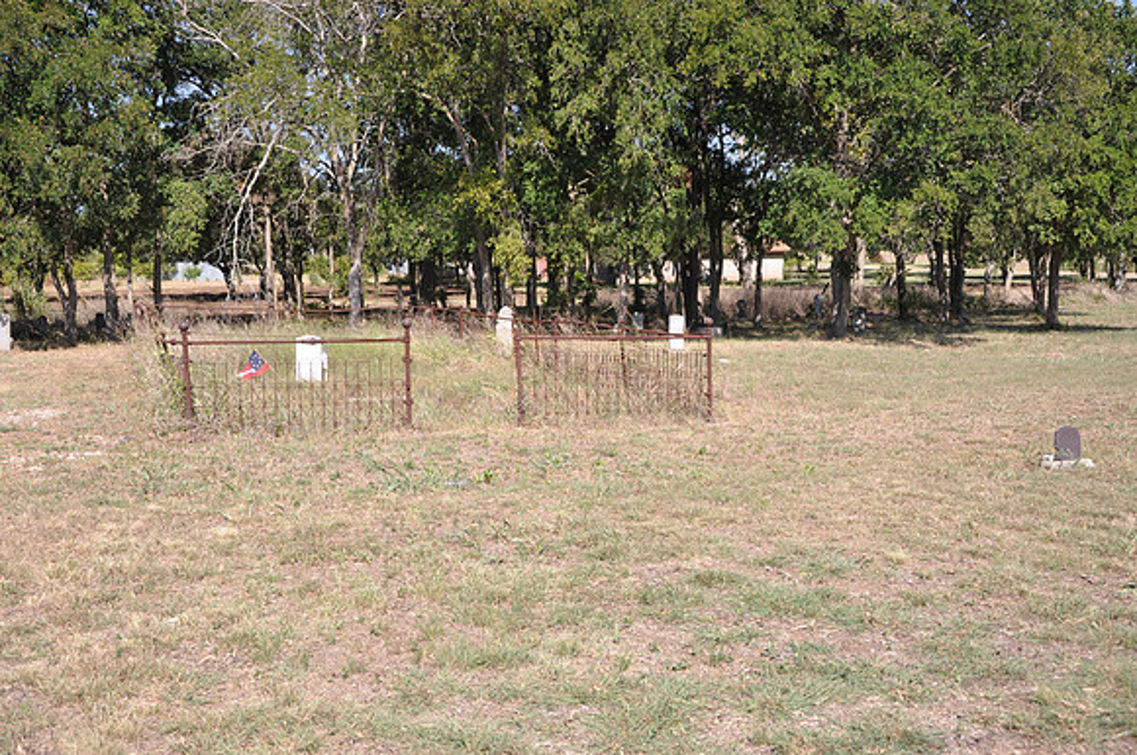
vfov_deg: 29.8
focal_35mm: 45
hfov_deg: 43.7
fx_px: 1419
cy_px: 378
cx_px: 568
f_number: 6.3
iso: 200
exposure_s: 1/160
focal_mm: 30
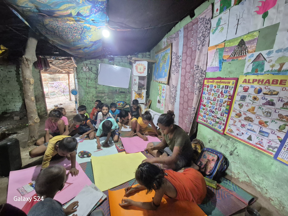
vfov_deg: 89.9
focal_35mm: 13
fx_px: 108
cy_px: 108
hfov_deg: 106.2
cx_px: 144
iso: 1600
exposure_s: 1/50
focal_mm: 2.2
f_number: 2.2
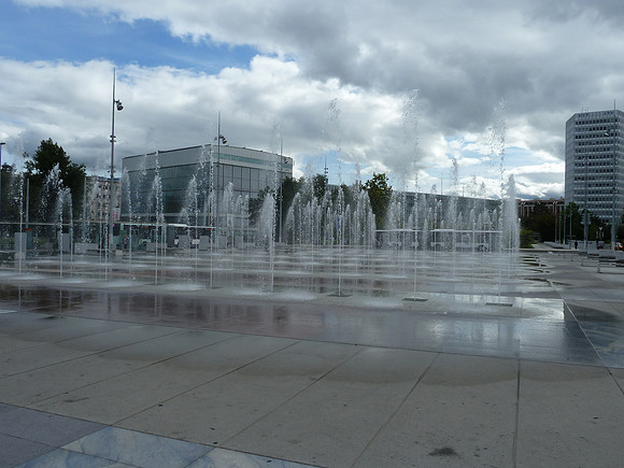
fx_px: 523
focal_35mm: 29
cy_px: 234
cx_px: 312
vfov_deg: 48.2
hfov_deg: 61.7
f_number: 5.6
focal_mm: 4.7
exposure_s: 1/500
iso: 80
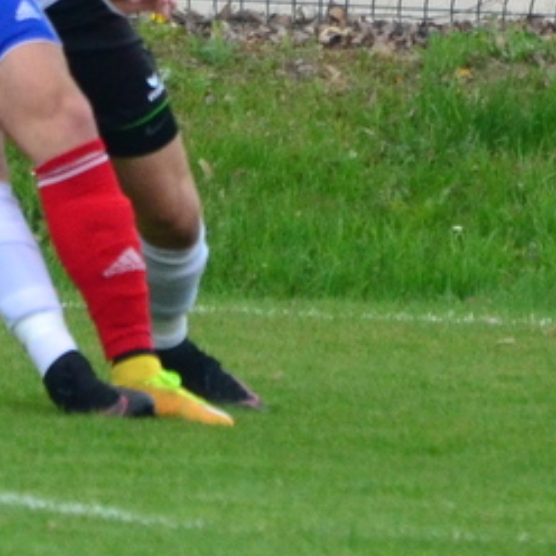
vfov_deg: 1.3
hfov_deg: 1.3
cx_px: -182
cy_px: -81
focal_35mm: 1389
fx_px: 25241
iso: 1250
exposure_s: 1/800
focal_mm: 300
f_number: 5.6
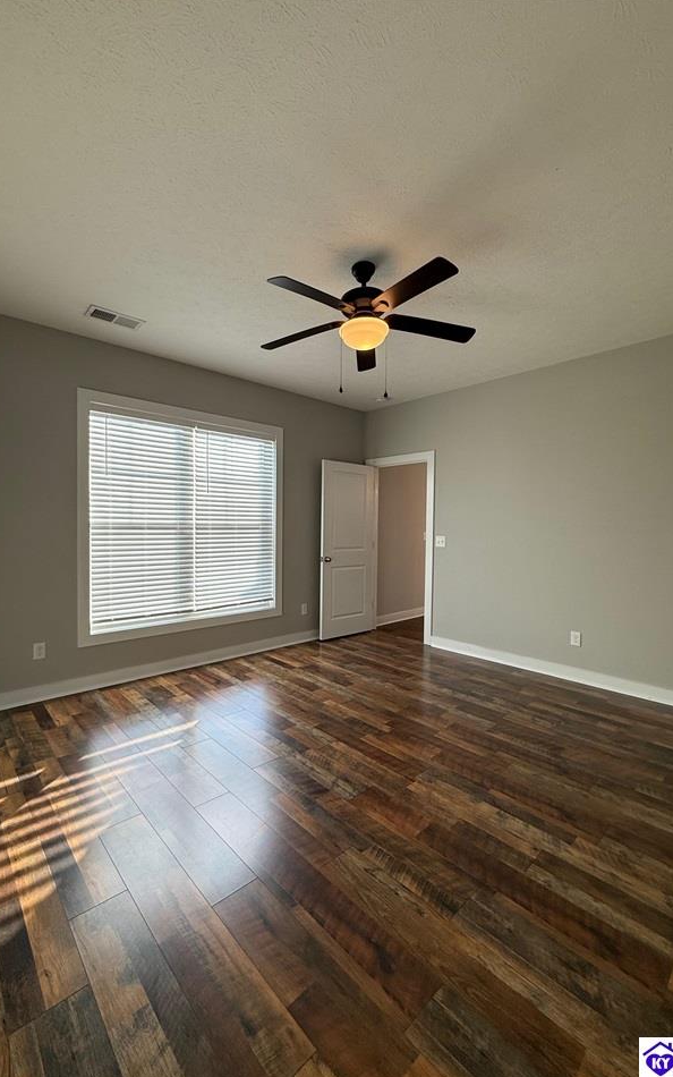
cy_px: 538
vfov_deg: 101.5
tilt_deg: -1.0
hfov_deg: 74.8
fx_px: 440
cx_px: 322
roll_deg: -1.1
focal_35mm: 15
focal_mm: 2.22
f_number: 2.2
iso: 64
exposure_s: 1/120
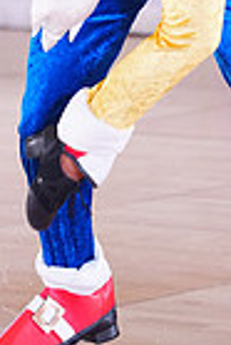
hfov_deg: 1.9
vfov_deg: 2.8
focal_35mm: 732
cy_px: -206
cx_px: 155
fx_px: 7027
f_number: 2.8
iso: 2500
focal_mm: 175
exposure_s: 1/500
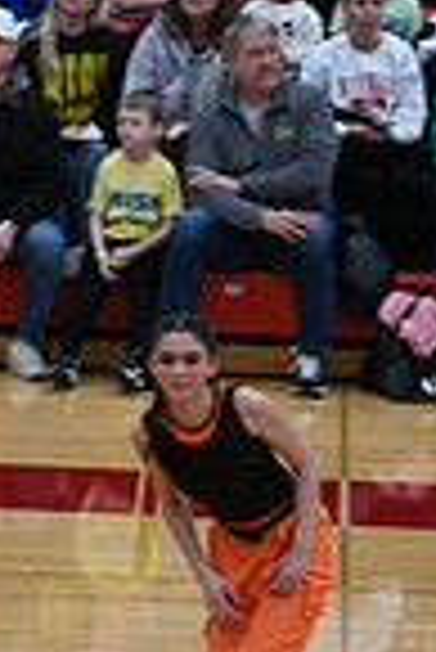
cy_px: 456
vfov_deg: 5.0
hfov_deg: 3.3
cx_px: -692
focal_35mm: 411
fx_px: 7448
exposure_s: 1/400
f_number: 4
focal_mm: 103
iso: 4000
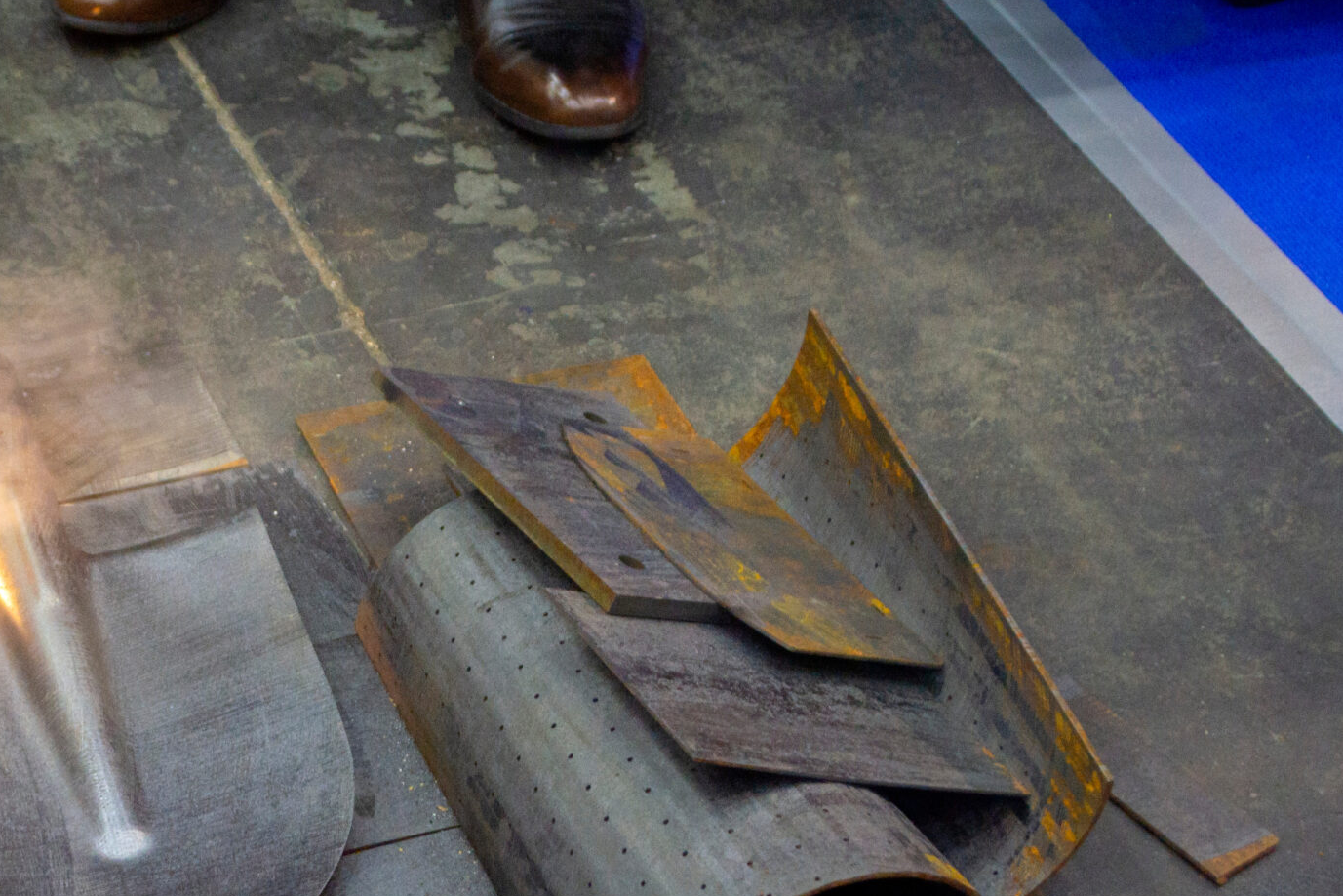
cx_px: 277
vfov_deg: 12.9
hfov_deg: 19.1
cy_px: 556
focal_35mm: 106
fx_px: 3954
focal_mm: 38
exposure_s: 1/40
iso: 400
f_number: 5
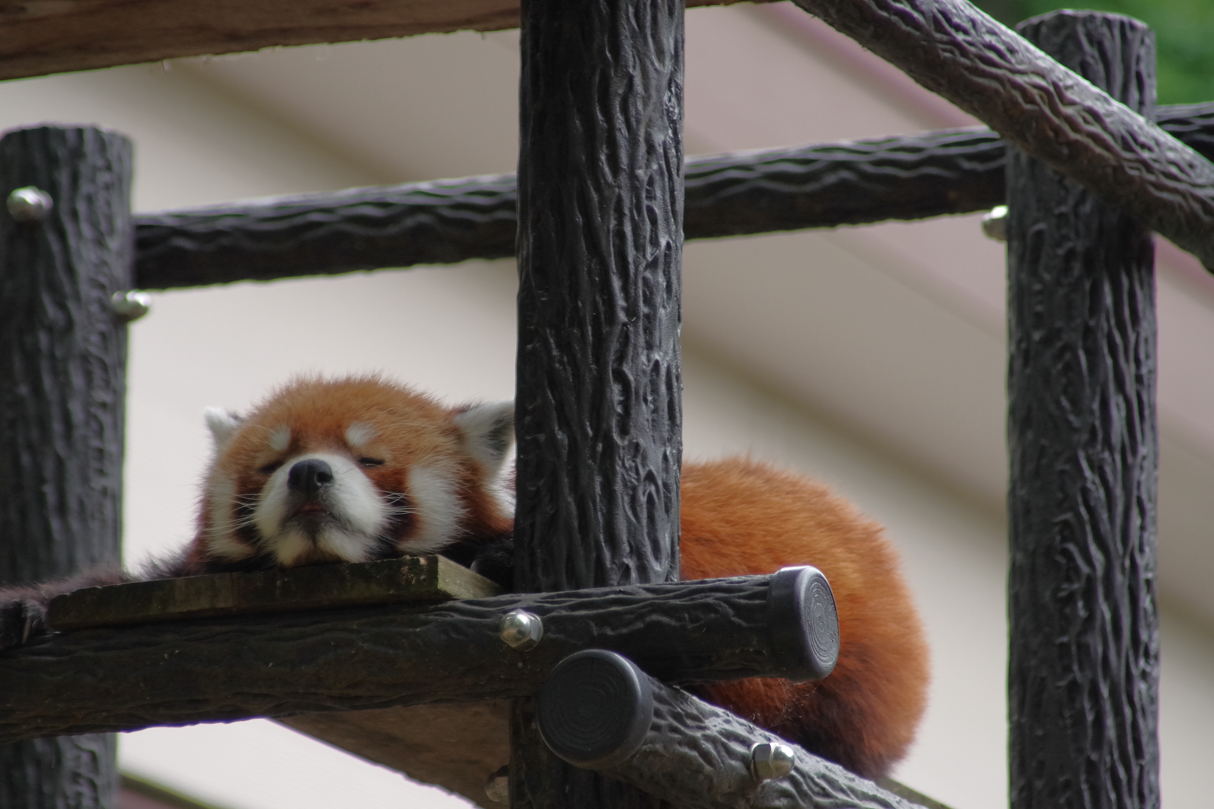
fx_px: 10116
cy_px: 404
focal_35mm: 300
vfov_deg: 4.6
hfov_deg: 6.9
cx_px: 607
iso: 800
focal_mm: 200
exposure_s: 1/250
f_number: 5.6
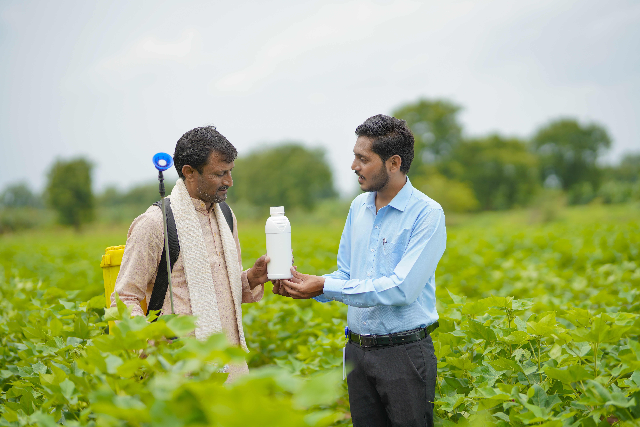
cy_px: 214
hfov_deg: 23.9
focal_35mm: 85
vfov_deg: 16.1
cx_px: 320
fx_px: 1511
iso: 100
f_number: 1.8
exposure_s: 1/2500
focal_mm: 85
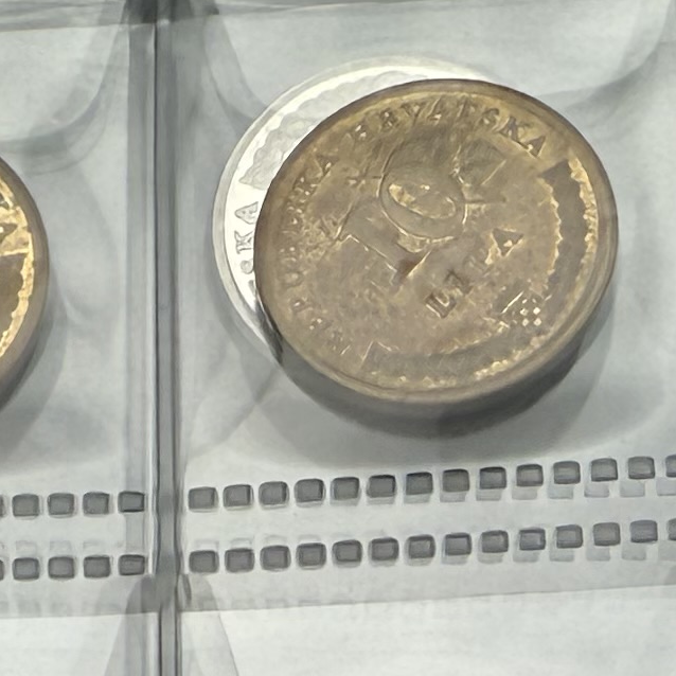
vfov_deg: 11.9
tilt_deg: -81.3
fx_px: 2961
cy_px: 1244
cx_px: 33
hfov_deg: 12.9
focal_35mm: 134
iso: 40
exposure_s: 1/267
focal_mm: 2.22
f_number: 2.2
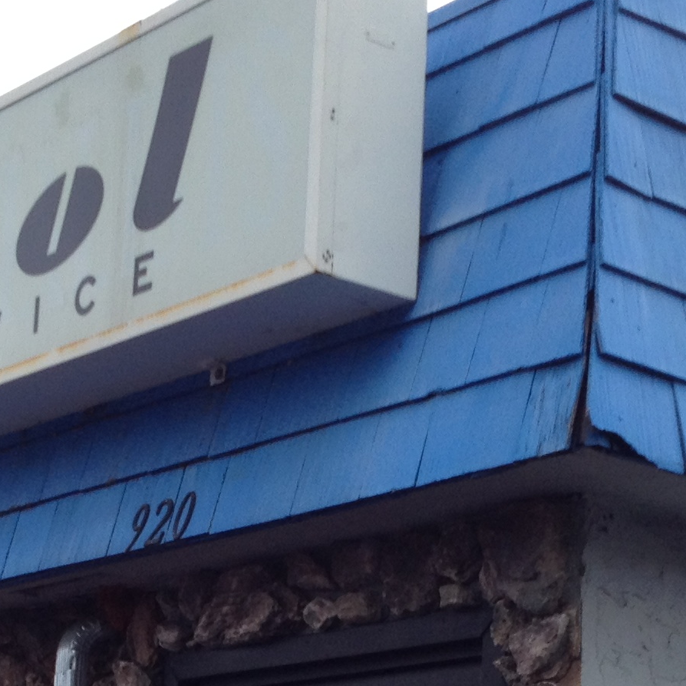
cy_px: 786
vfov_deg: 15.0
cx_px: 250
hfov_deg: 15.4
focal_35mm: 113
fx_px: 2534
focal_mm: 4.28
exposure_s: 1/824
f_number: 2.4
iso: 50
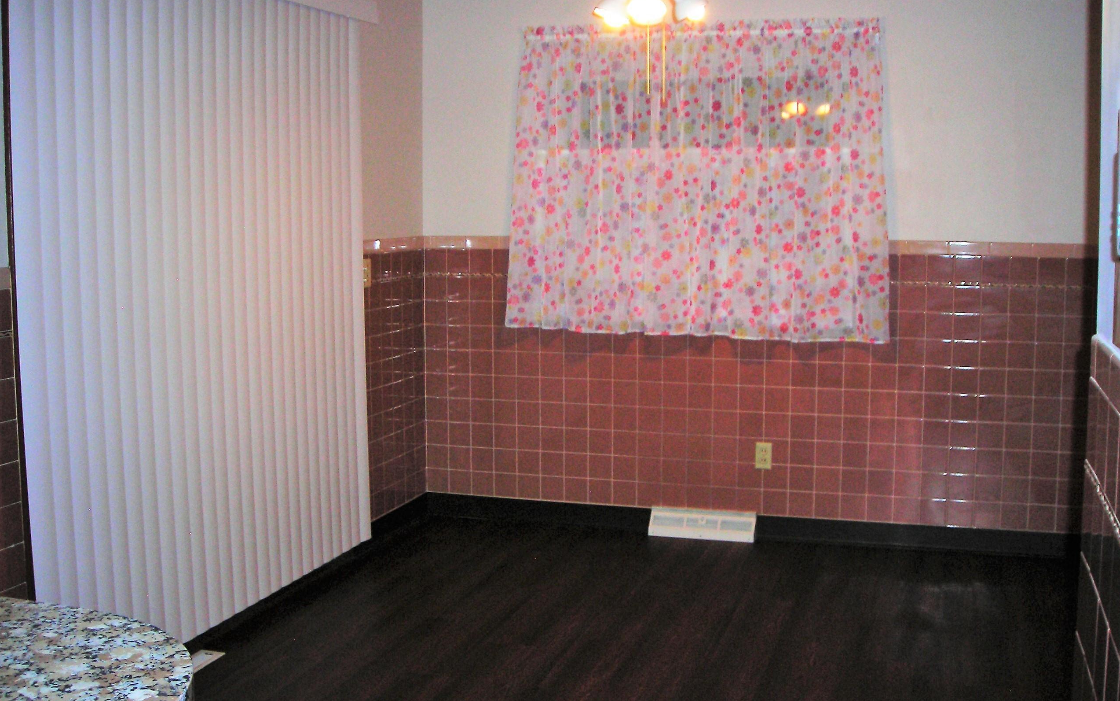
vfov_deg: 31.2
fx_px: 1252
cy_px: 316
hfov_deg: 48.2
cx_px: 569
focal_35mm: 41
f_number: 3.2
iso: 162
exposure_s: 1/60.1
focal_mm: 6.3
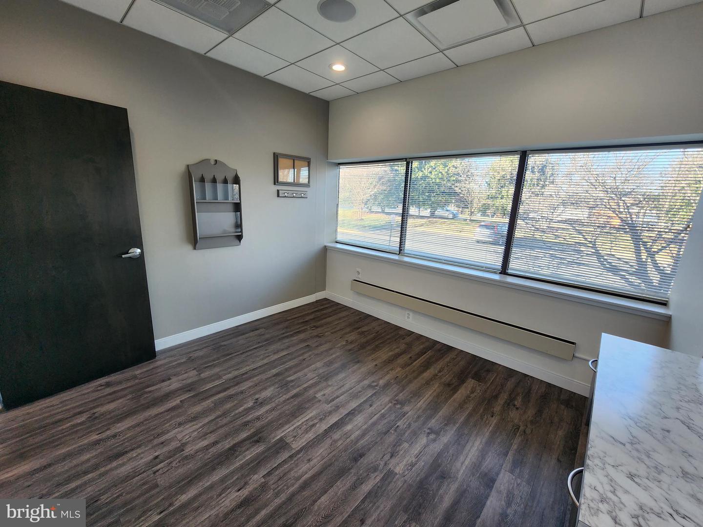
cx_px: 352
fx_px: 264
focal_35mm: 13
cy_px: 264
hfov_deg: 106.2
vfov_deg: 89.9
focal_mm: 2.2
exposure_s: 1/60
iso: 80
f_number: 2.2
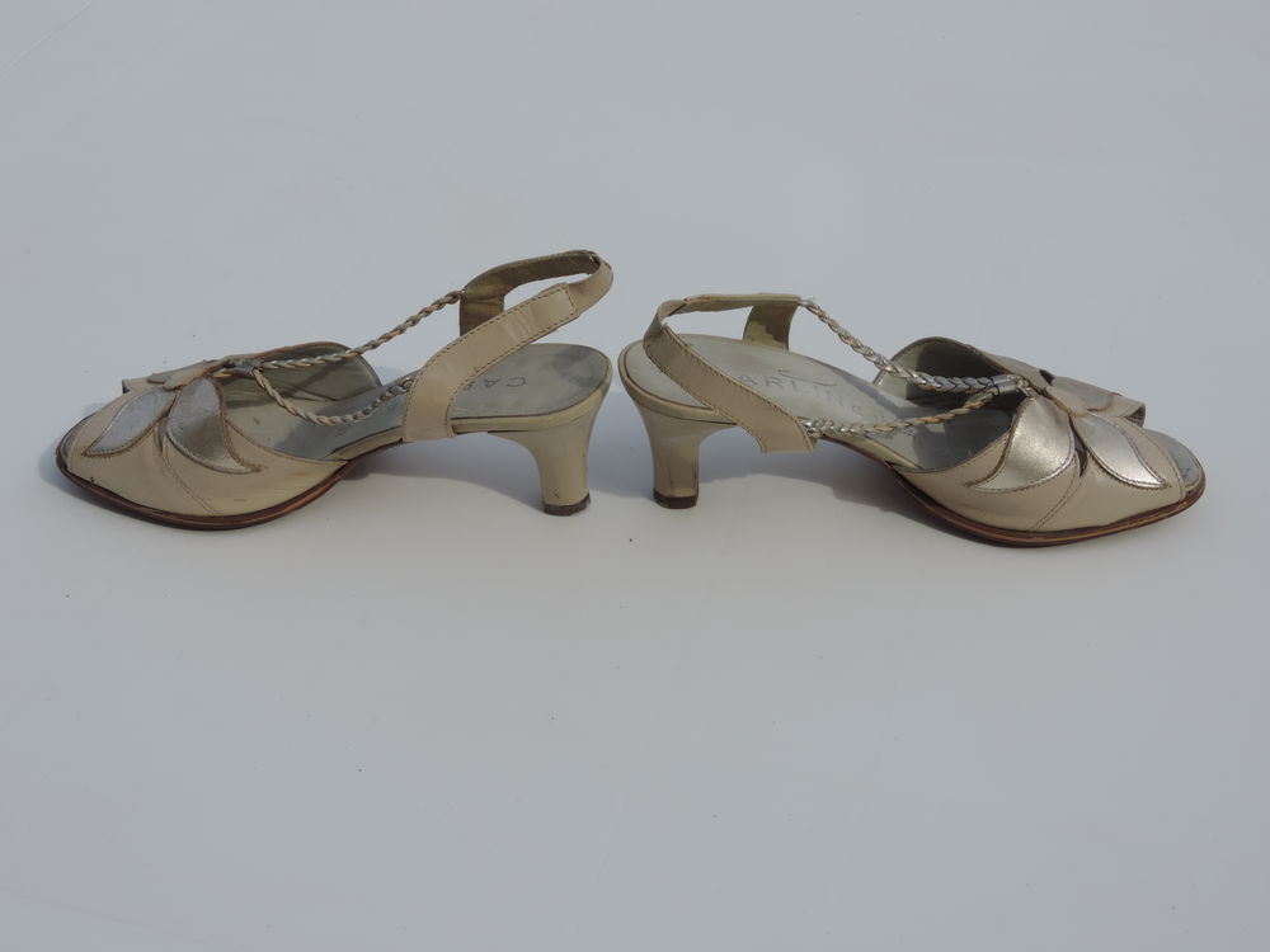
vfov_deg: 30.9
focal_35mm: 47
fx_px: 1724
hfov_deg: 40.4
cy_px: 476
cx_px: 635
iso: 80
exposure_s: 1/1250
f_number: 3.5
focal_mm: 8.3
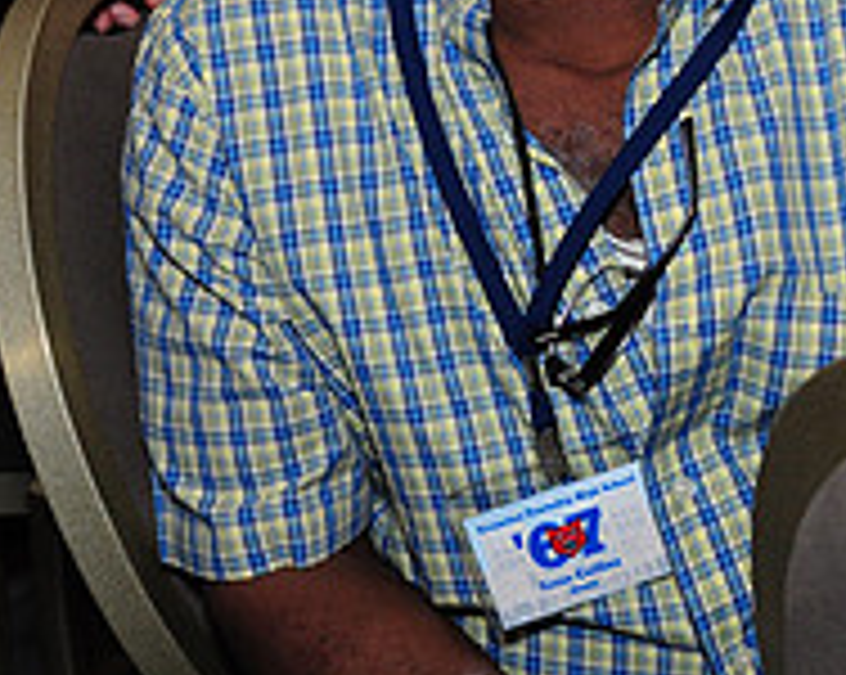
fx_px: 2826
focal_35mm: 113
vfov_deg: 13.4
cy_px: -20
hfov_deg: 16.3
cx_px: 1035
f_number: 5
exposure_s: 1/60
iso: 500
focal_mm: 26
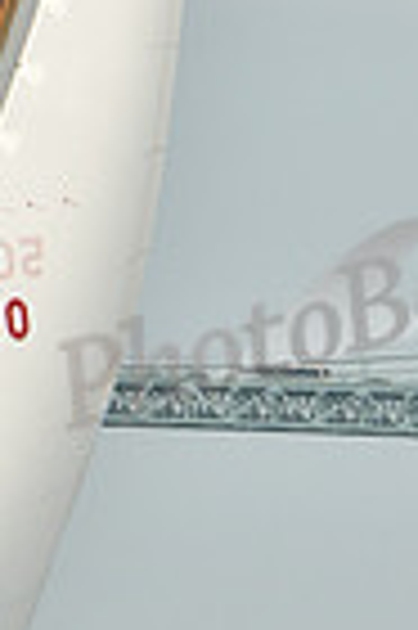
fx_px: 14508
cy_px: 144
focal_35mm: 831
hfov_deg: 1.6
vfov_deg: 2.5
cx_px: -173
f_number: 11
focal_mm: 200
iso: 400
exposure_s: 1/1000
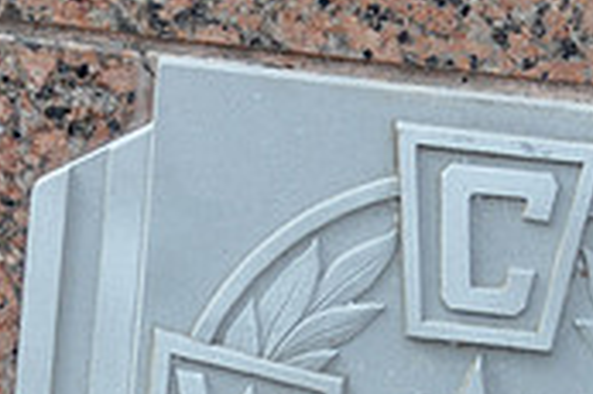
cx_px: 446
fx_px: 4953
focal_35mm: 301
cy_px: 553
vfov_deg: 4.5
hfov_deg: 6.8
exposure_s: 1/160
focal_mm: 60
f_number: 6.3
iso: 200
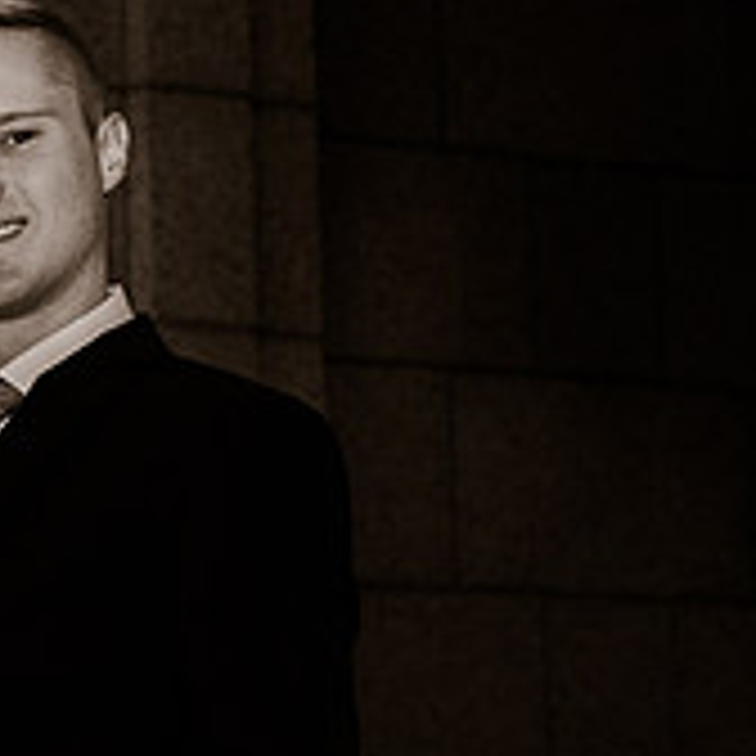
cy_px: 165
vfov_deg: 6.9
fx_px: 6276
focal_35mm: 254
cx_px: -160
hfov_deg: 6.8
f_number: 6.3
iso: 400
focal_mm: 70
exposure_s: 1/320
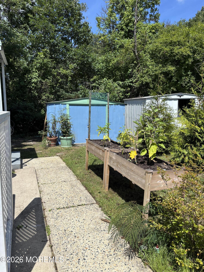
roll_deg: -2.7
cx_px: 102
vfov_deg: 67.3
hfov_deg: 53.1
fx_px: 204
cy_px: 136
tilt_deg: -8.7
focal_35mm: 26
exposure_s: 1/3650
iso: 50
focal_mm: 5.96
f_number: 1.6
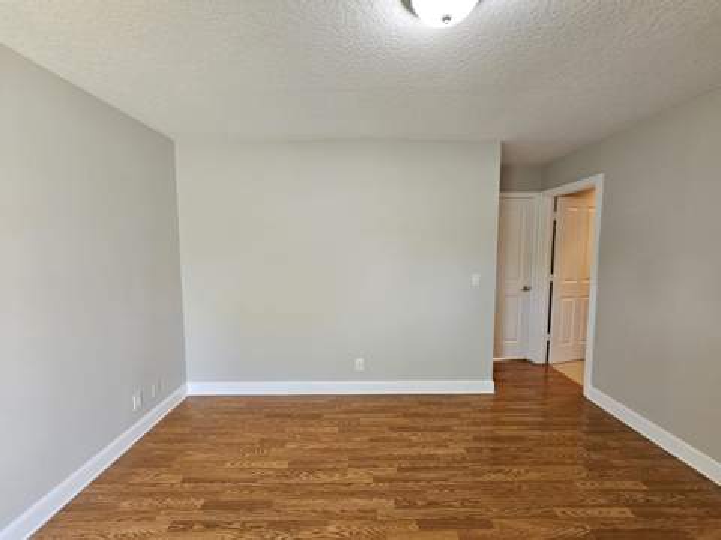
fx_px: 271
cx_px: 360
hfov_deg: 106.2
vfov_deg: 89.8
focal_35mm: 13
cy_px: 270
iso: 250
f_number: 2.2
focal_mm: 2.2
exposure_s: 1/60
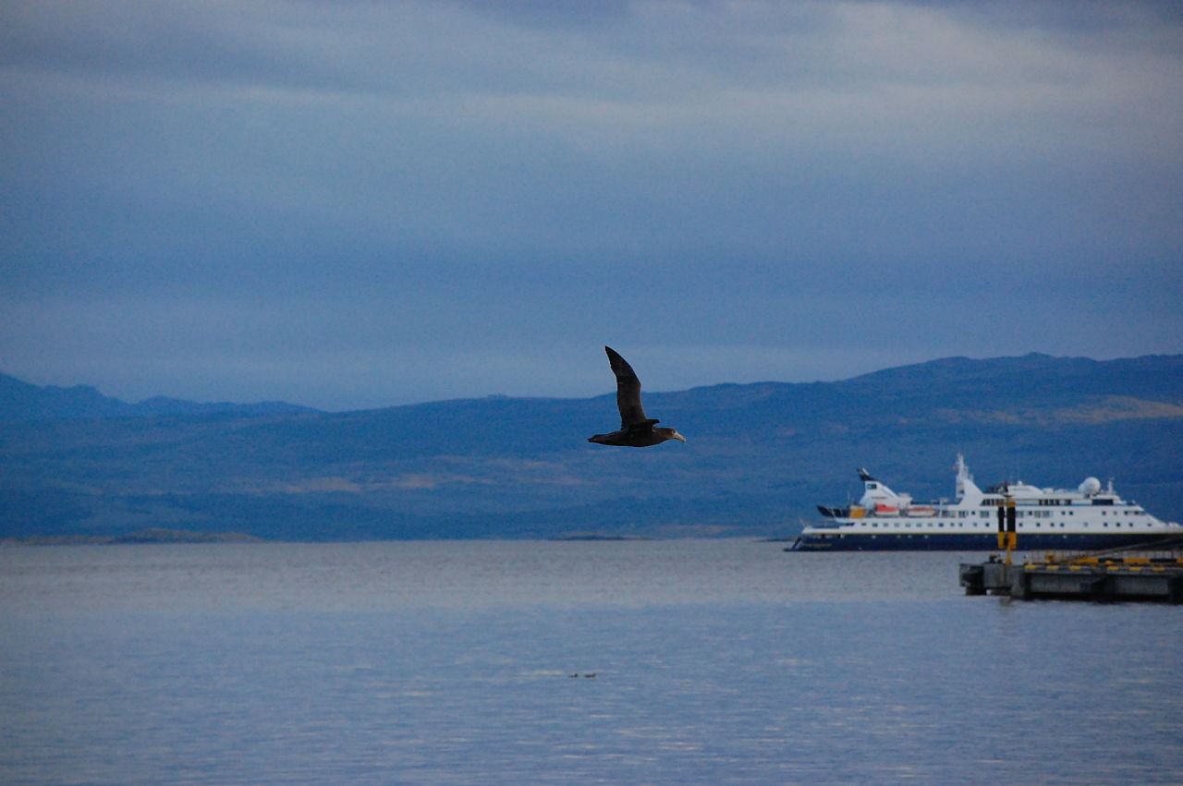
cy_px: 393
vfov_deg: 5.5
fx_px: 8126
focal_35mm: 248
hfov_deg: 8.3
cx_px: 592
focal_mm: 165
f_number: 5.6
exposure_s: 1/2000
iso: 1600
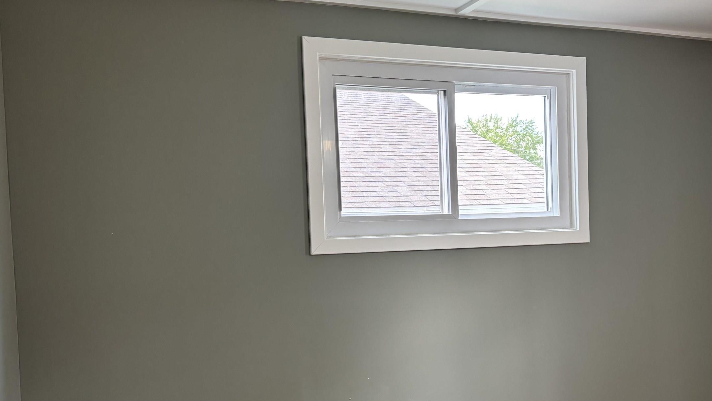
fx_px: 755
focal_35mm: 40
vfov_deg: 29.6
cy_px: 256
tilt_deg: -1.2
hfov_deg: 50.2
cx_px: 426
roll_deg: +1.8
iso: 80
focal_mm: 5.96
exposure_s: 1/60
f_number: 1.6
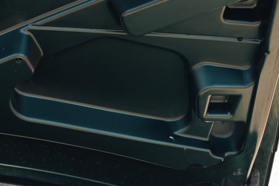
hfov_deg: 13.3
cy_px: 369
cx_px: -151
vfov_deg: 8.9
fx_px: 1127
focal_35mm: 145
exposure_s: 1/350
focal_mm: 31.3
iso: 100
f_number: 4.5
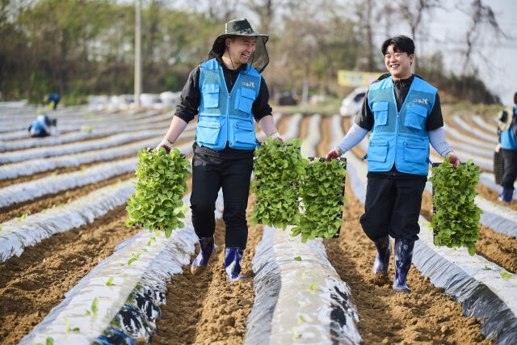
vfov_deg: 11.4
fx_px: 1724
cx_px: 258
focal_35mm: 120
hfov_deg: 17.1
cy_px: 172
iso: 200
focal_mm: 120
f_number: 2.8
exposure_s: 1/2000
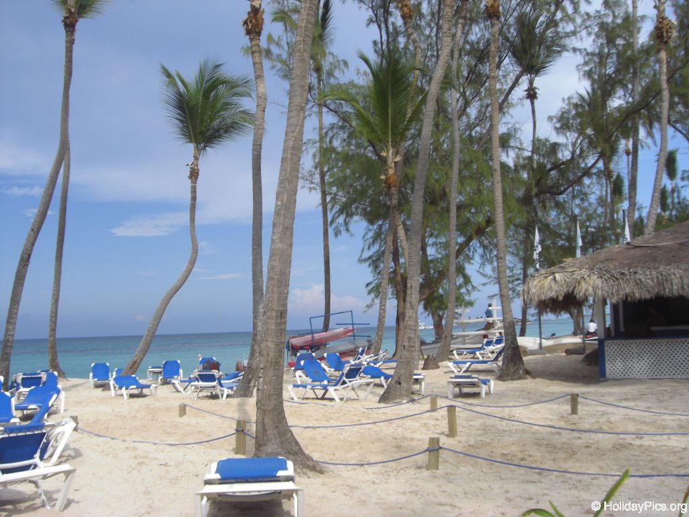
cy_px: 258
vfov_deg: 37.7
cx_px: 344
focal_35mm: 38
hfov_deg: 49.0
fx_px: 756
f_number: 8
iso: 64
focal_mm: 6.2
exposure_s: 1/125
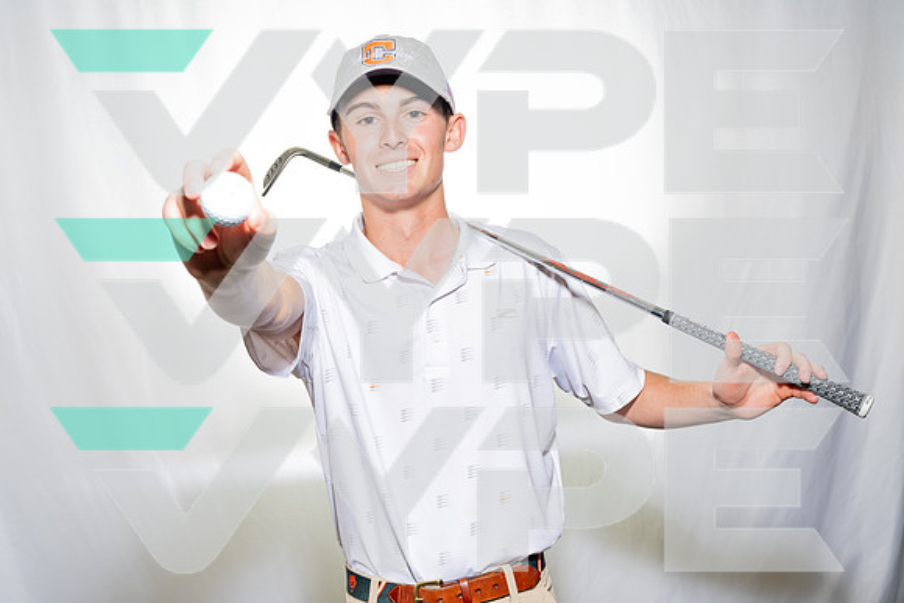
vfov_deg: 32.6
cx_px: 452
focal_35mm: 41
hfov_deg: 47.4
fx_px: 1030
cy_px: 302
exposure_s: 1/250
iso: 100
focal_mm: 41
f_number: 7.1
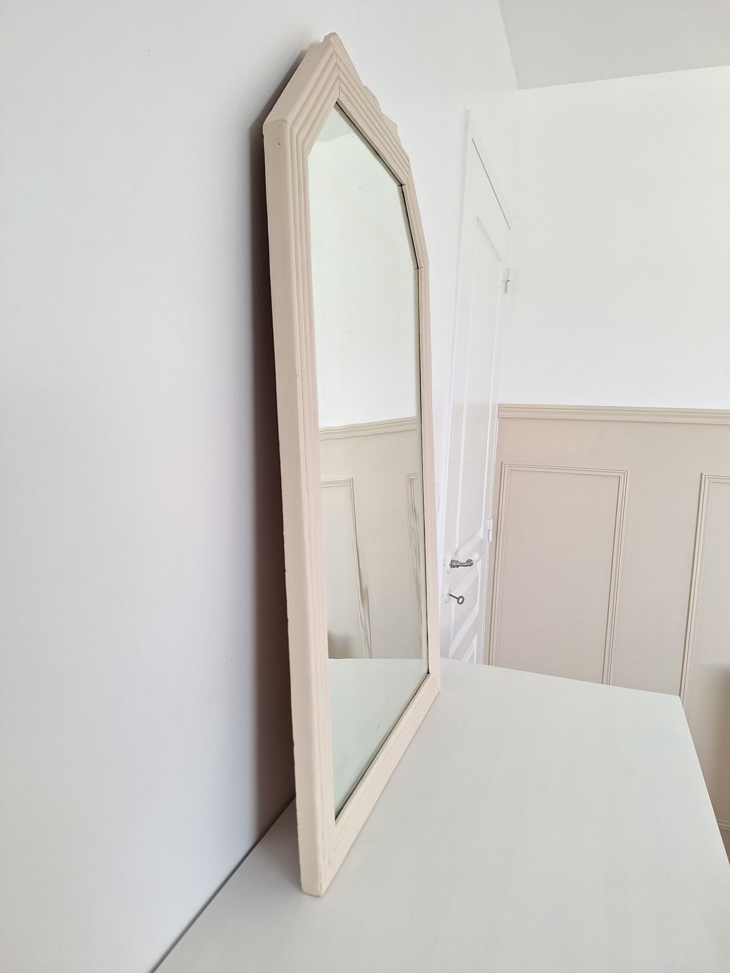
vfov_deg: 73.9
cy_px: 486
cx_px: 365
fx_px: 647
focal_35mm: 23
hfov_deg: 58.9
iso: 50
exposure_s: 1/60
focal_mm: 5.54
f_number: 1.8
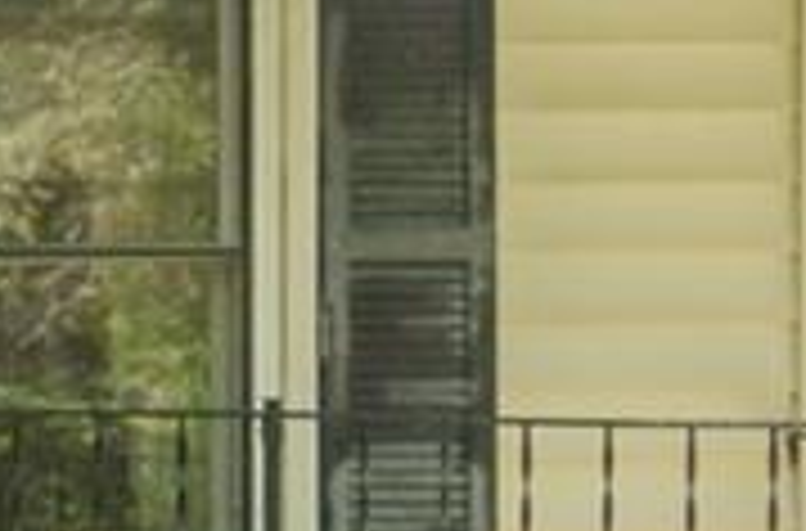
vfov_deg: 6.3
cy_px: -65
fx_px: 4794
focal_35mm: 215
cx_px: -820
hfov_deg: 9.0
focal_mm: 25
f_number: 7.1
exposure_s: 1/100
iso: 320
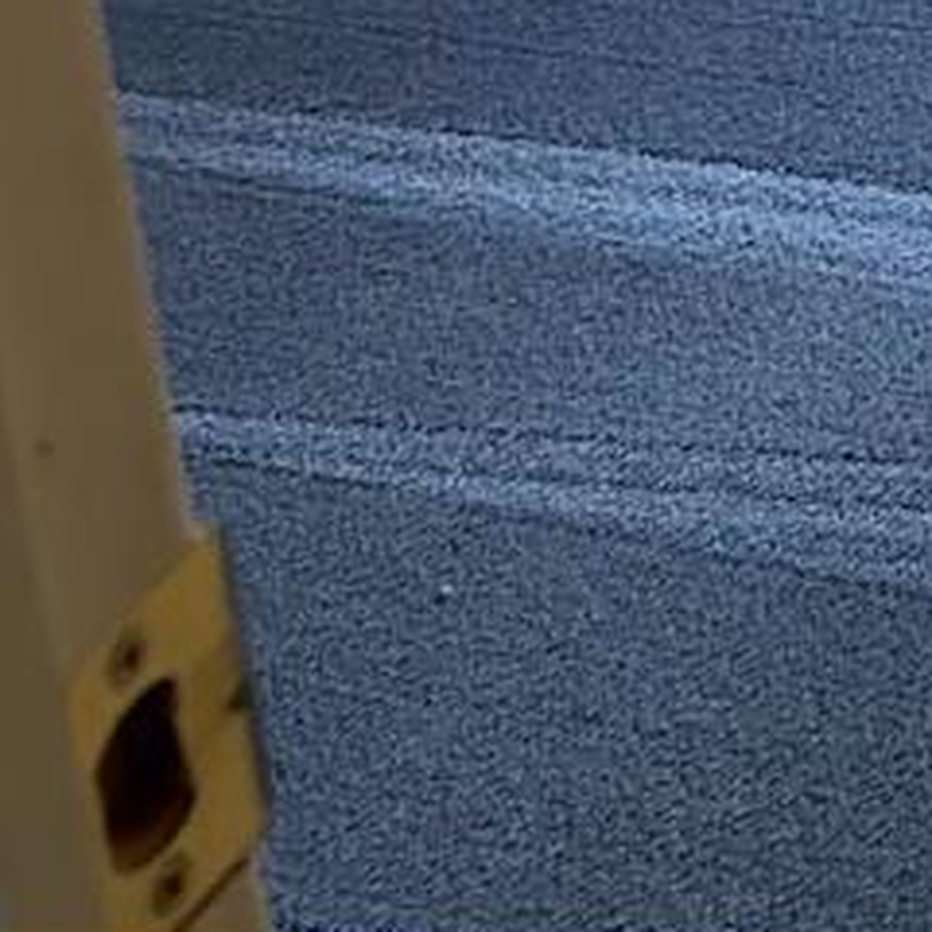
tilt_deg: -9.9
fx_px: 4478
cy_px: -1716
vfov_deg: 9.6
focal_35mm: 147
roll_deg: +5.3
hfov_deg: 10.6
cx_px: 2043
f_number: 1.5
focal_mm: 5.7
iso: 200
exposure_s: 1/60
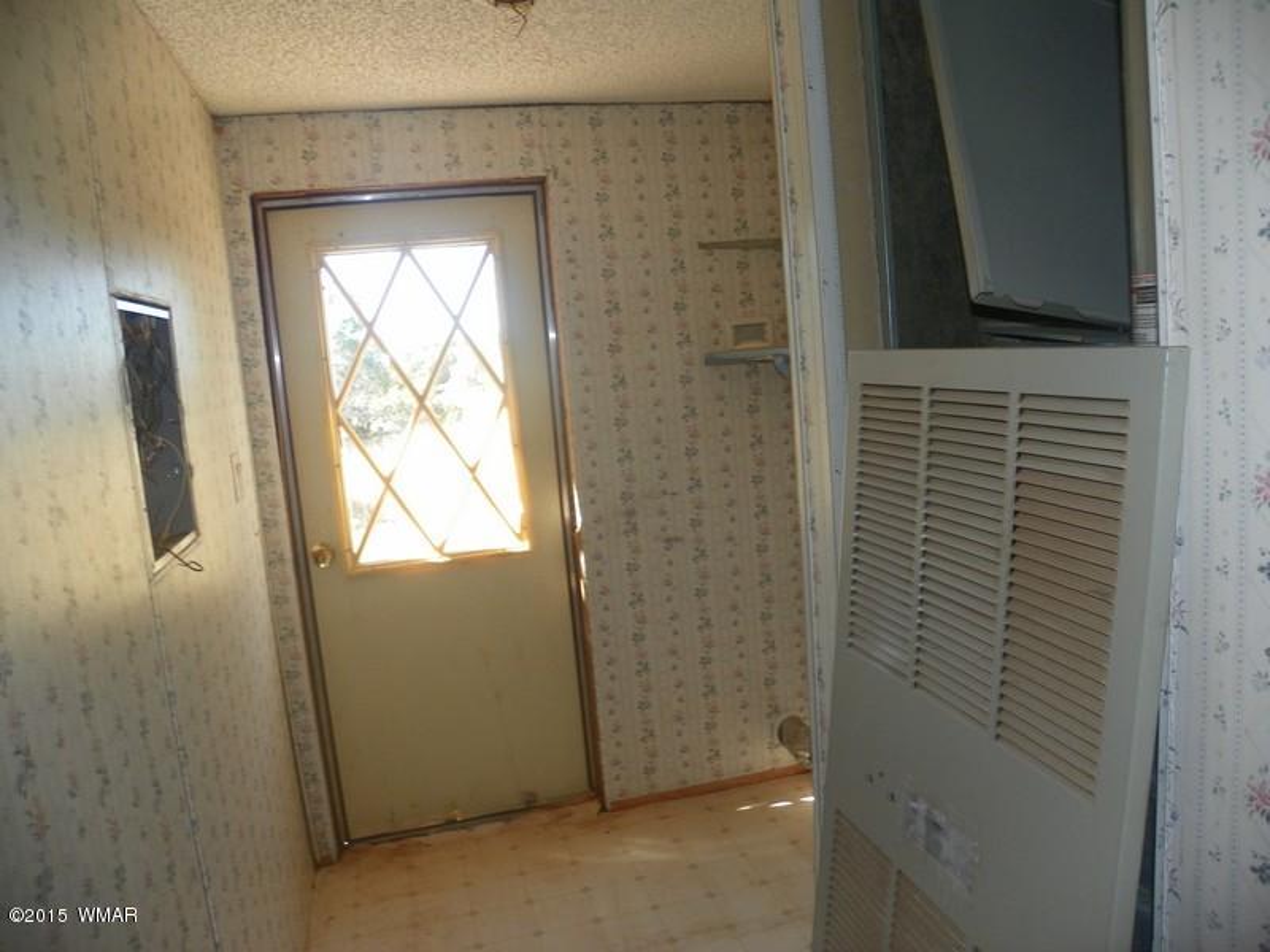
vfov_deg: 53.1
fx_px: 954
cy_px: 476
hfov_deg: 67.3
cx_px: 635
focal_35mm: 26
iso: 64
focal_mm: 4.6
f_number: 2.8
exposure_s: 1/40
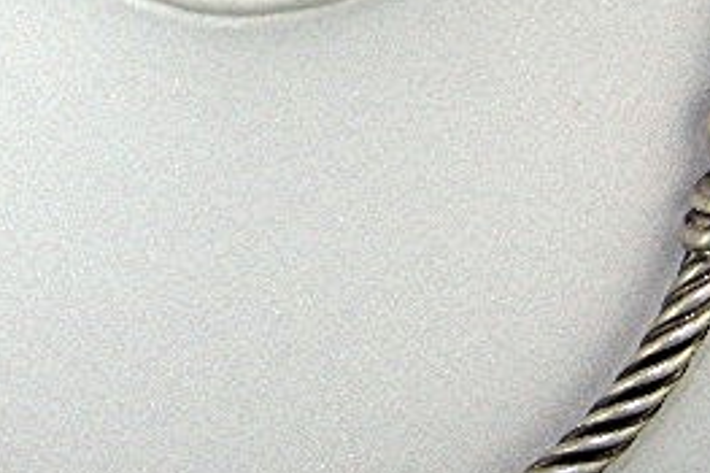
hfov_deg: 23.5
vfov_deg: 15.8
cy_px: 100
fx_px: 1695
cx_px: 232
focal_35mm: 86
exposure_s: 1/30
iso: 196
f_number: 7.2
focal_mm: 6.2
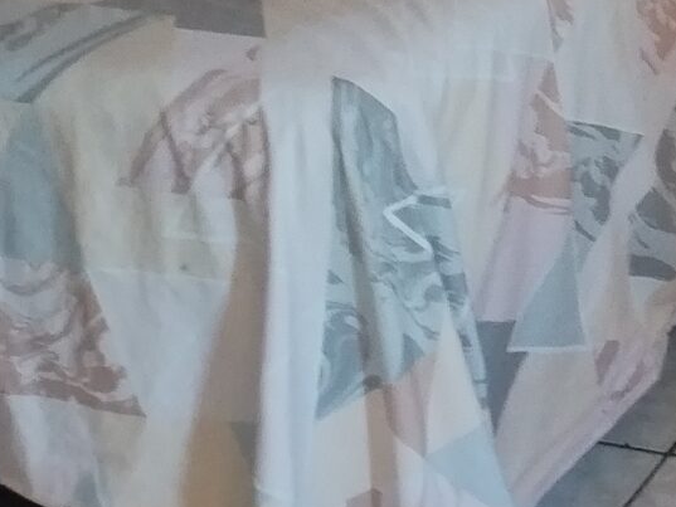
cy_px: -654
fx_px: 2422
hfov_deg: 14.6
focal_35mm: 124
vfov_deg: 10.5
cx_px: 1078
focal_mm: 4.25
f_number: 1.8
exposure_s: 1/25
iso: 178
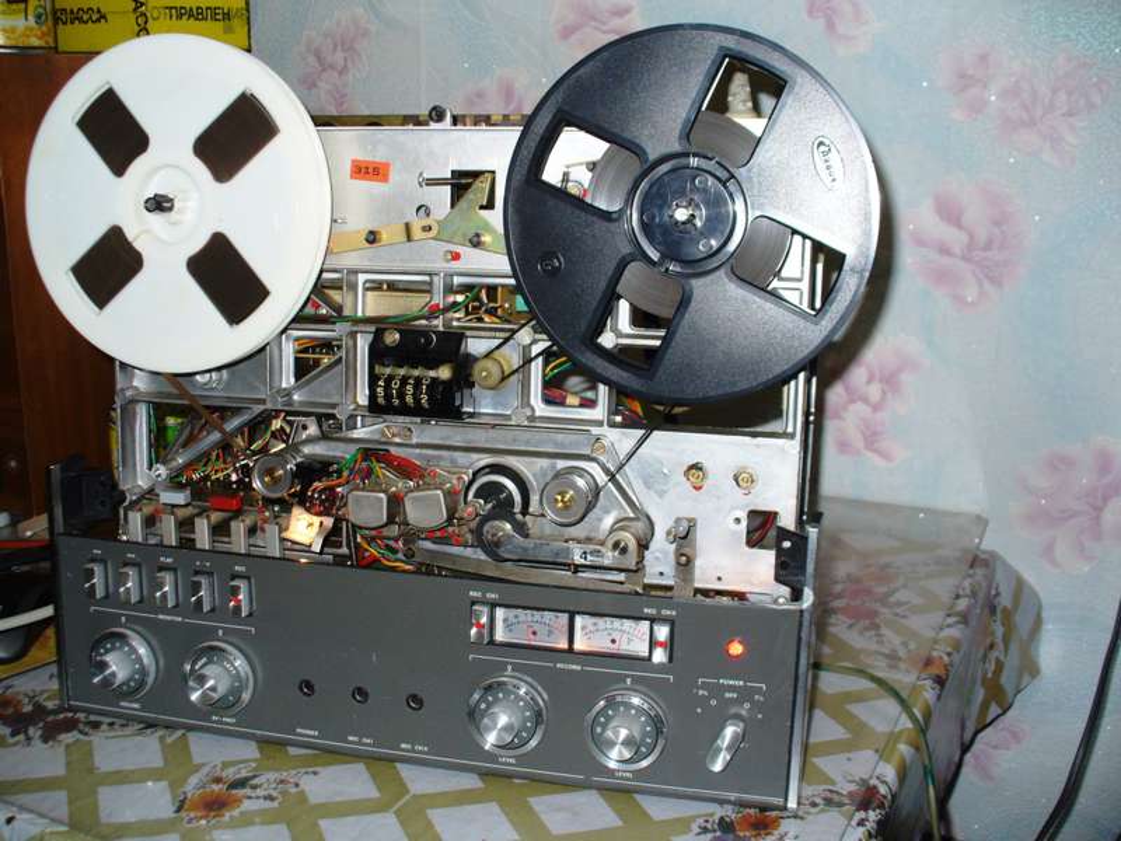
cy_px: 420
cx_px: 560
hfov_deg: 50.1
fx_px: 1198
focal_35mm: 37
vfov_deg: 38.7
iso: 100
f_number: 2.8
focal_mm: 6.1
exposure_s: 1/60
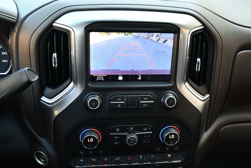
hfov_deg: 53.1
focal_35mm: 36
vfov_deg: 36.9
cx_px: 126
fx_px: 251
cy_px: 84
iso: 800
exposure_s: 1/160
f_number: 3.5
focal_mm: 18
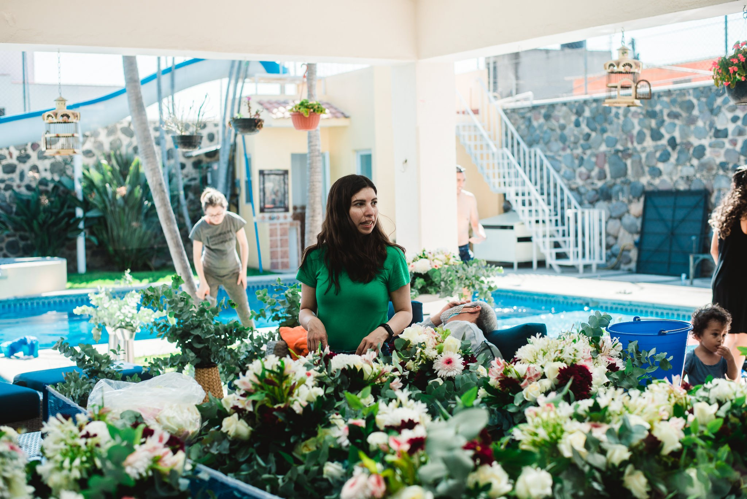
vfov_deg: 27.0
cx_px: 374
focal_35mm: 50
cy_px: 250
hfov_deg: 39.6
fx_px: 1038
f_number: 2.5
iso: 100
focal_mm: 50
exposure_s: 1/1250
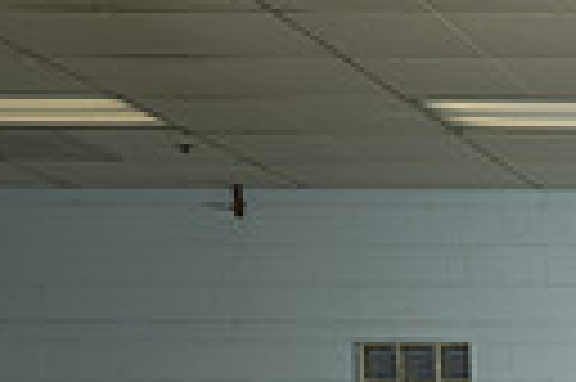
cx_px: 1204
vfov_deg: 10.4
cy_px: 840
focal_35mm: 118
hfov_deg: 14.1
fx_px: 1886
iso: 125
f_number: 8
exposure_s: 1/160
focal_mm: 24
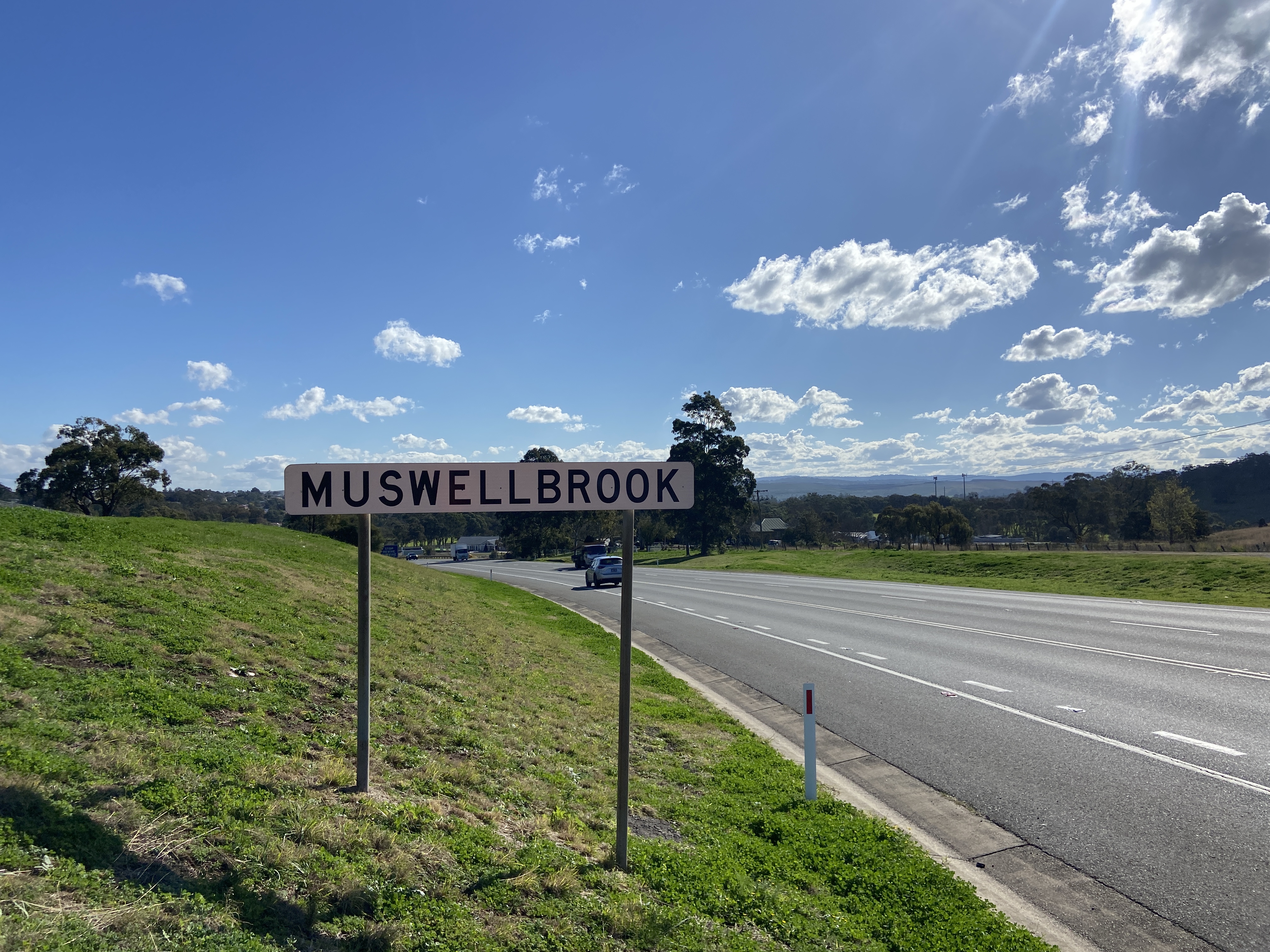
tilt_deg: +0.7
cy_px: 476
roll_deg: +1.0
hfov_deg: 67.3
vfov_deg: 53.1
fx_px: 954
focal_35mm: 26
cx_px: 635
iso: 32
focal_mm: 4.25
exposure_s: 1/6410
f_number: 1.8
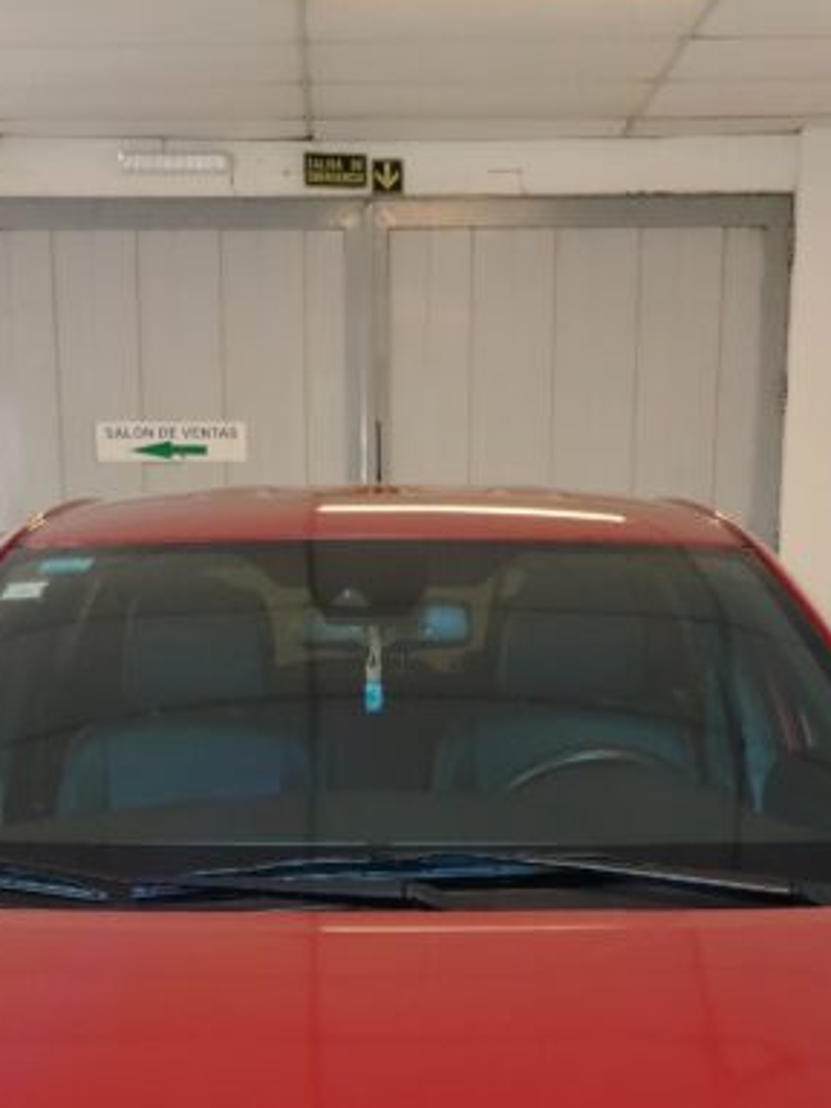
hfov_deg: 22.9
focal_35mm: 64
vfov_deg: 28.3
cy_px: 1131
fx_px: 2049
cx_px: 349
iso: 609
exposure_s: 1/50
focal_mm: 5.25
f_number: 1.75
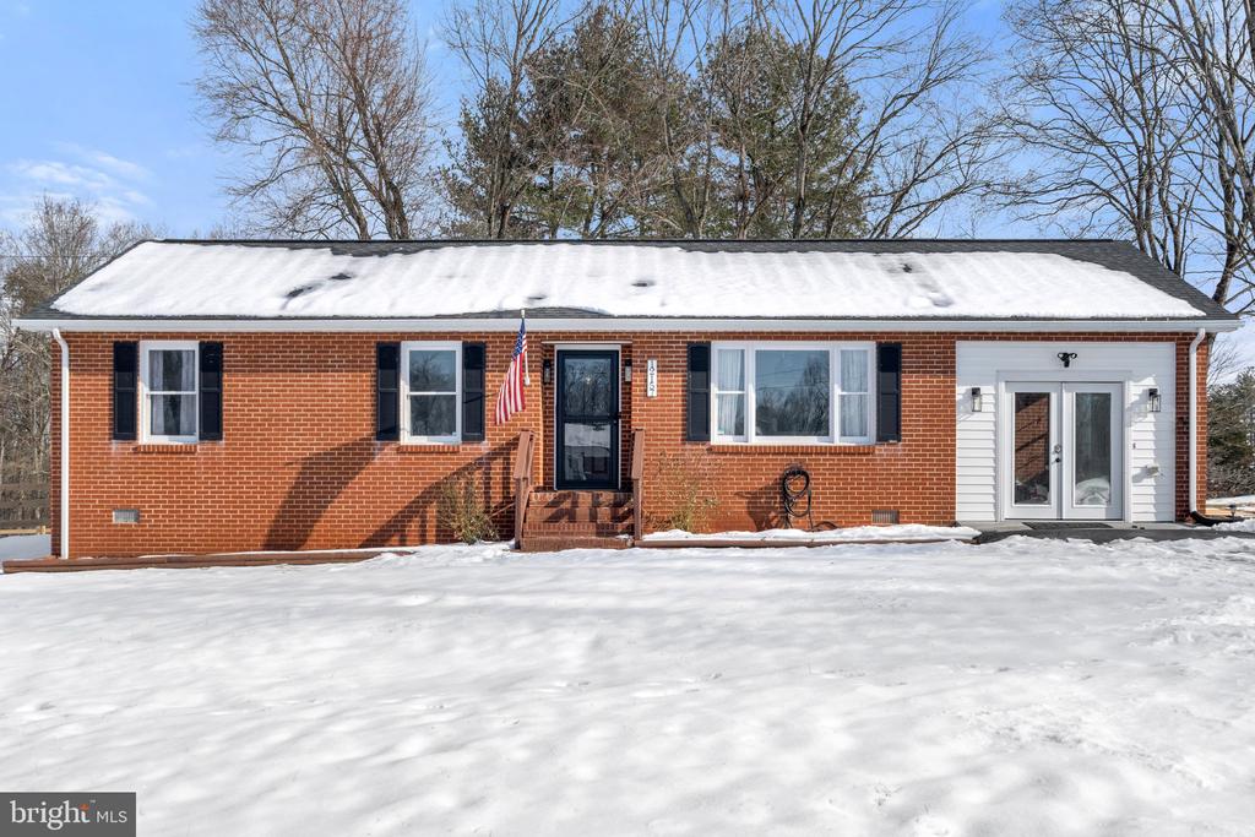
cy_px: 418
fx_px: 1220
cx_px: 628
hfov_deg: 54.4
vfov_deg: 37.9
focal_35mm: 35
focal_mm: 35
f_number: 13
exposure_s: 1/400
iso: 200
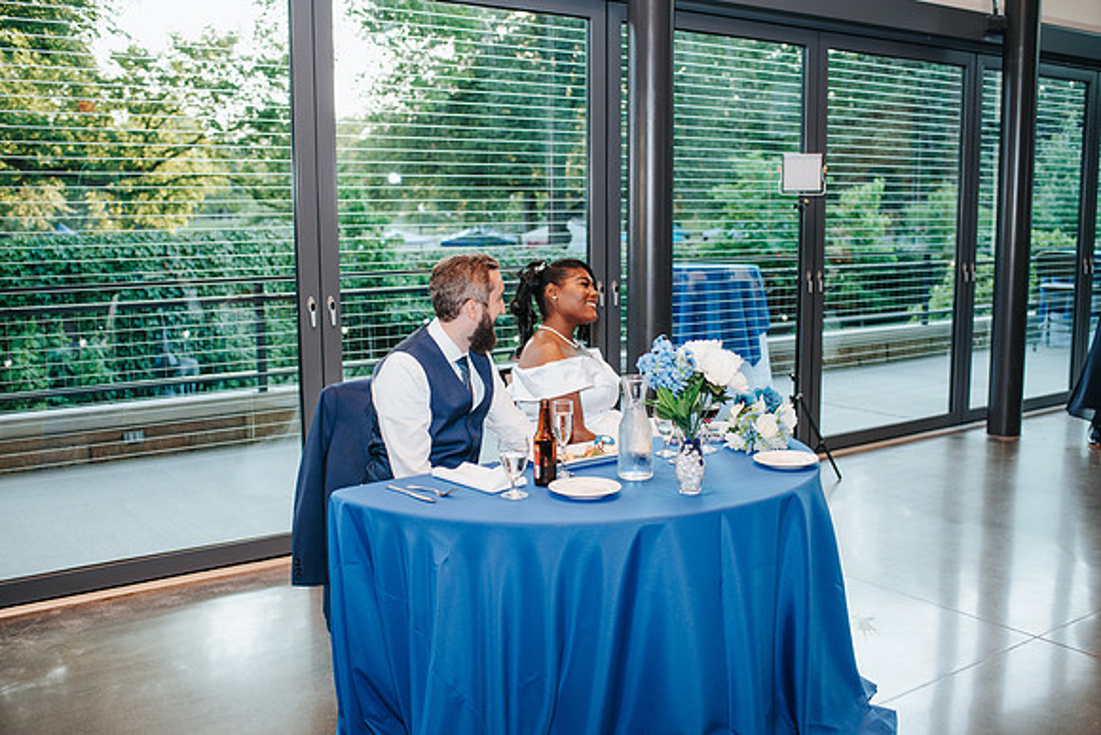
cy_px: 368
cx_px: 550
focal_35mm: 37
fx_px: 1119
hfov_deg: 52.4
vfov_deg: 36.4
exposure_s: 1/160
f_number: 2.8
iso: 360
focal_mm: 35
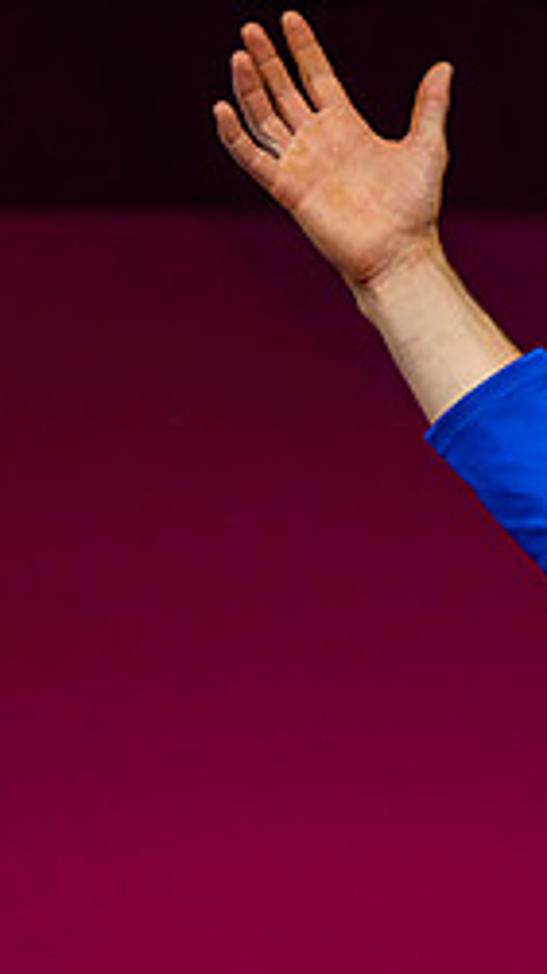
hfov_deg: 2.4
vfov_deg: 4.3
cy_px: 592
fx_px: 13086
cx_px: 1016
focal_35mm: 507
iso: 2500
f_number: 3.2
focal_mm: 200
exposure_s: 1/1250
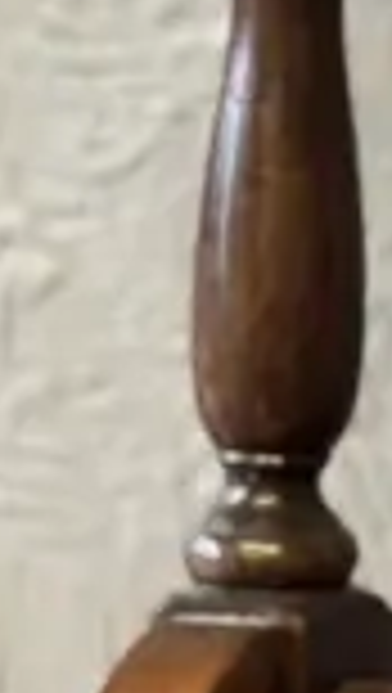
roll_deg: -1.1
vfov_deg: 6.2
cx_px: 1406
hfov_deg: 3.4
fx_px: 6391
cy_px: 0
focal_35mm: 347
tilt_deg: -2.5
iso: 100
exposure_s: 1/100
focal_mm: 6.86
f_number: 1.78
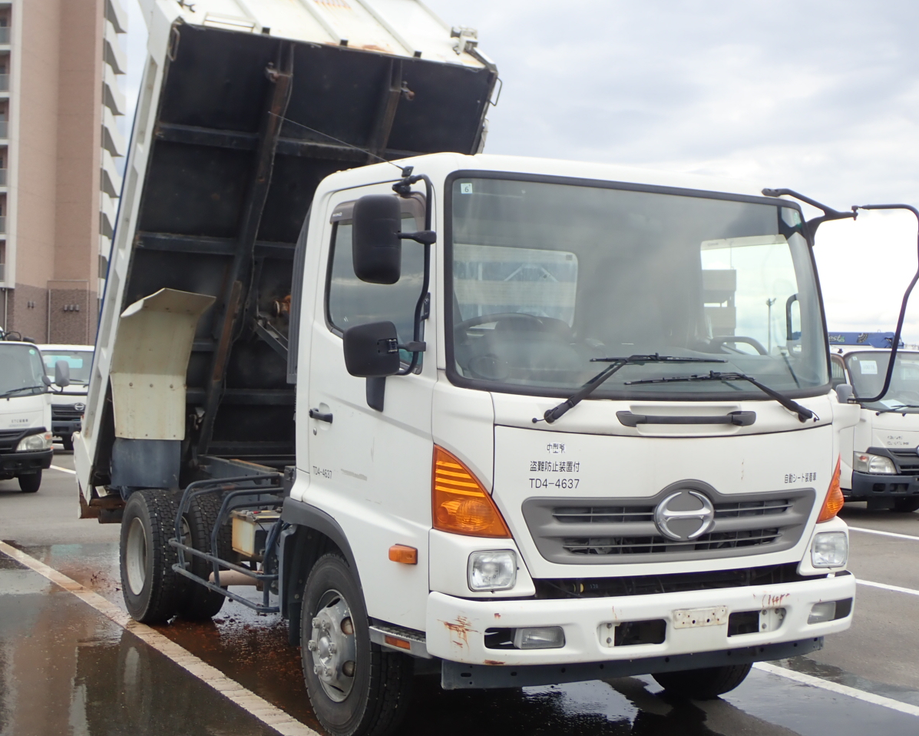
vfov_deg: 31.5
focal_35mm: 48
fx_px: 1306
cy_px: 368
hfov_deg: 38.8
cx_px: 458
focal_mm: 8.41
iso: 100
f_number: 4.5
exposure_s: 1/200
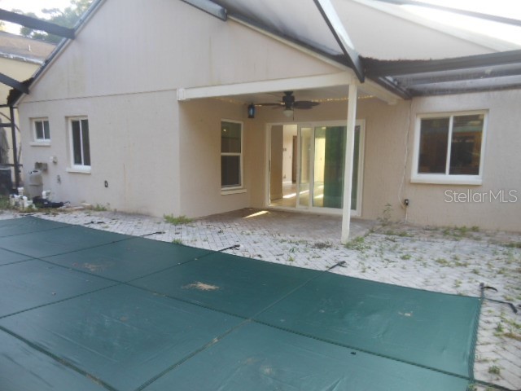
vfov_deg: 54.9
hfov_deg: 69.4
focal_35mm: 25
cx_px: 260
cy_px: 196
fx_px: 376
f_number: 3.2
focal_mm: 4.5
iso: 80
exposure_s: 1/40
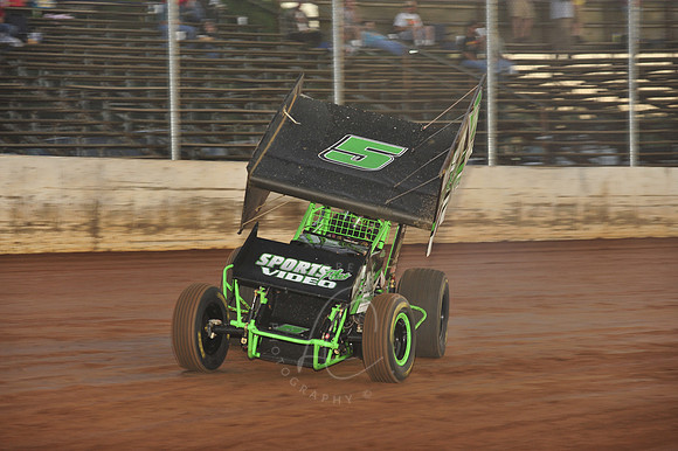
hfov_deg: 14.2
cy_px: 226
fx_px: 2729
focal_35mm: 145
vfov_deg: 9.5
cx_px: 339
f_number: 6.3
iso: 800
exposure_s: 1/320
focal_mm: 145
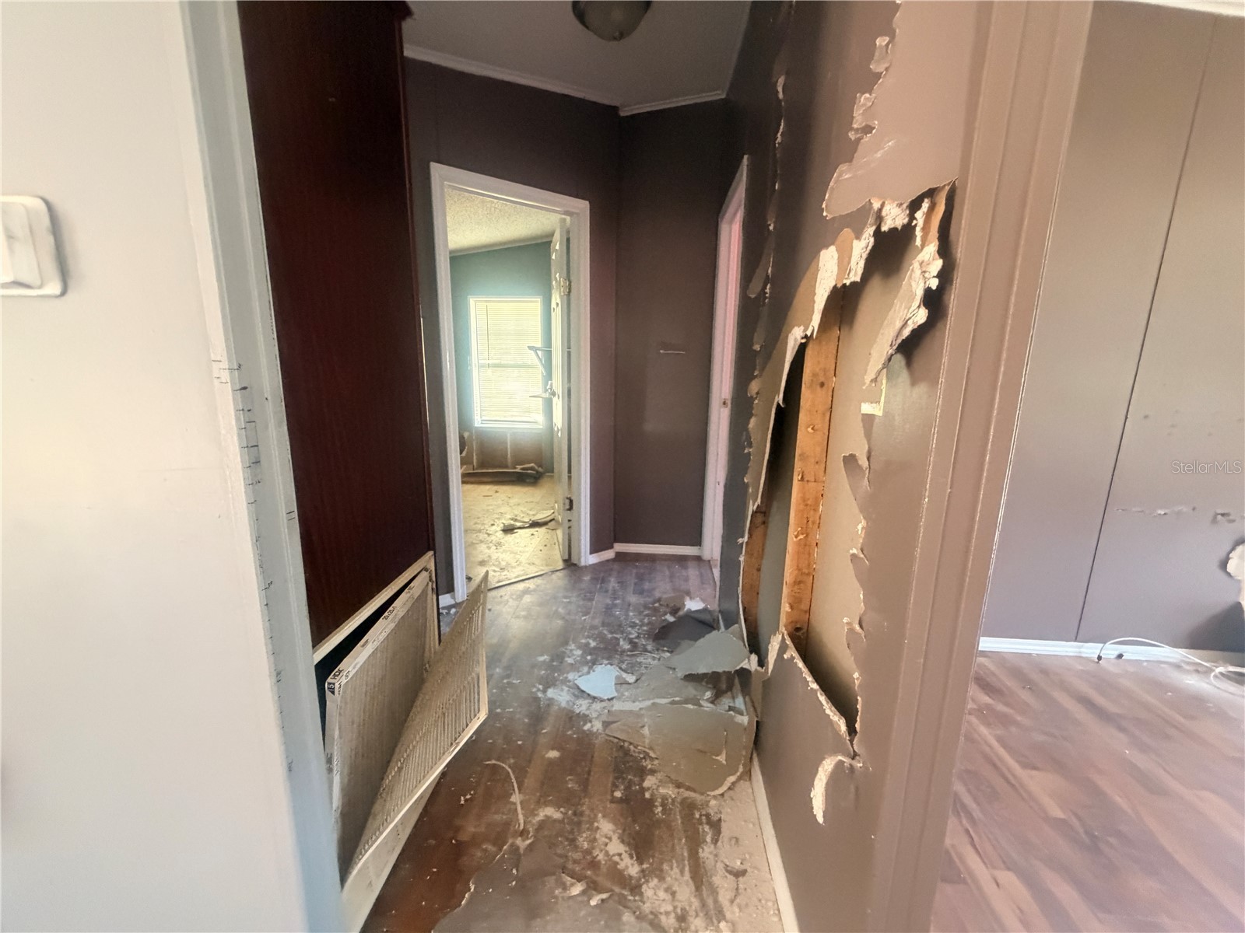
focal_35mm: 14
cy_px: 466
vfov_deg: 85.7
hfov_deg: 102.1
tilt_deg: -11.4
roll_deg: -0.5
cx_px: 622
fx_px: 504
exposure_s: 1/60
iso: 800
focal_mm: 2.22
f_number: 2.2
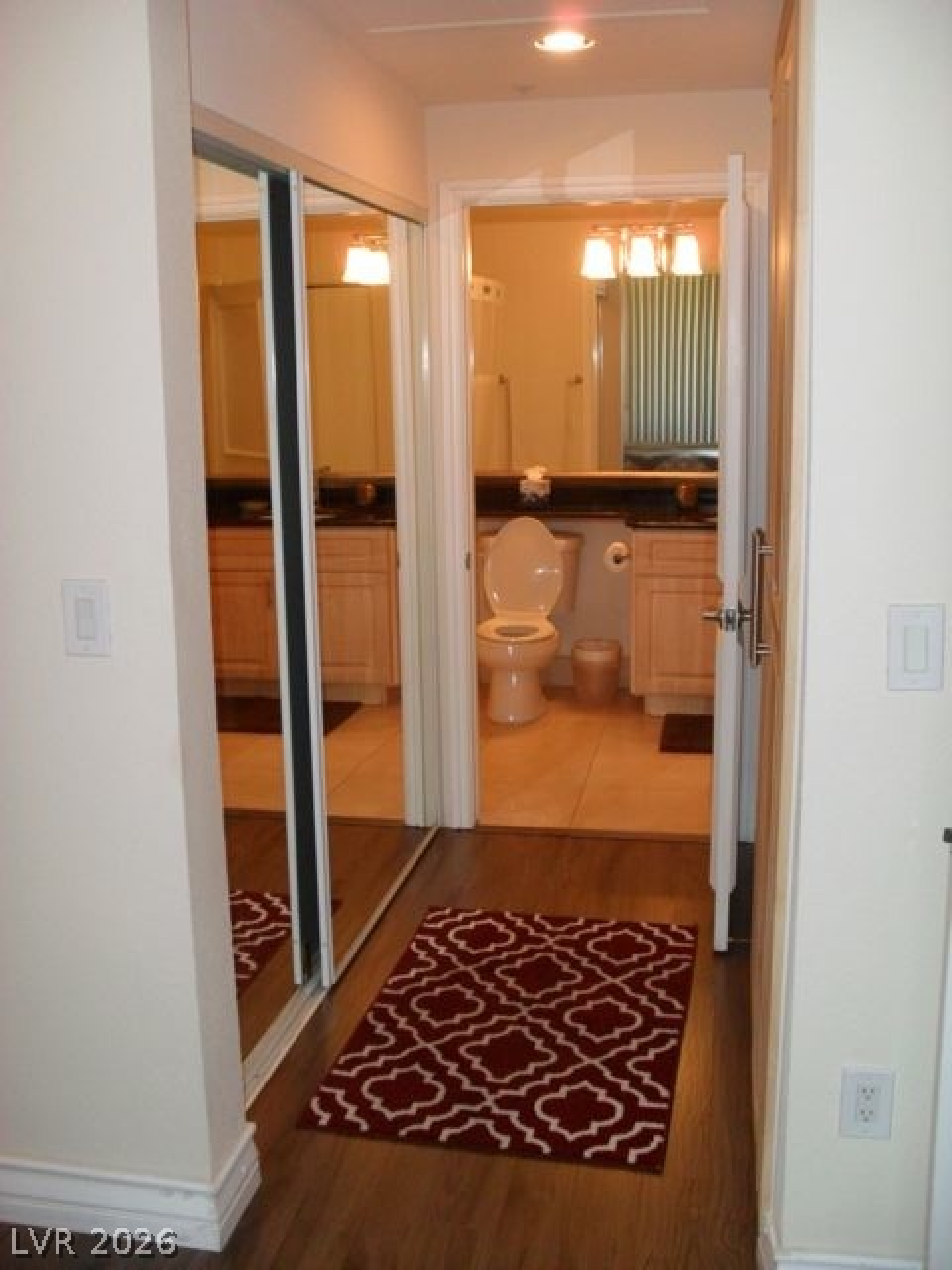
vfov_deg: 52.6
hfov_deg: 40.7
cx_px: 476
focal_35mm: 35
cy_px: 635
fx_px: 1283
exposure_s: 1/45
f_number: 3
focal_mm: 6.3
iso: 200
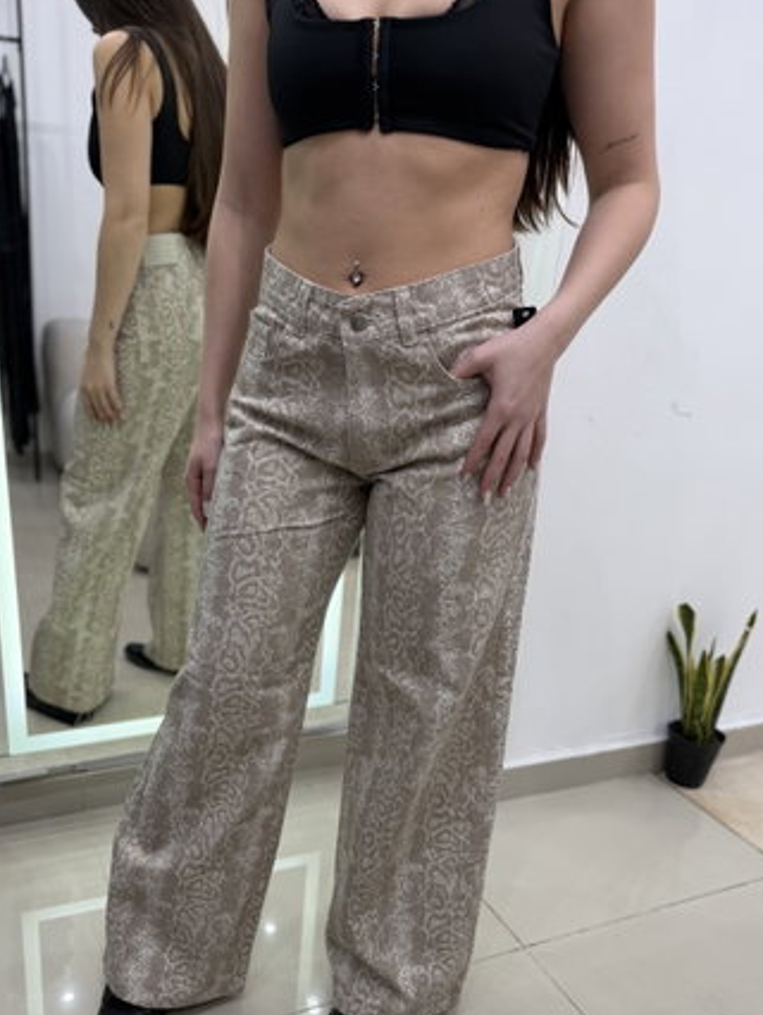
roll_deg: -4.5
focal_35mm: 30
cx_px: 303
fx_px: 881
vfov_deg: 59.4
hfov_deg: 46.6
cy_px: 618
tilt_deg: -21.4
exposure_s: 1/100
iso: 80
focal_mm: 6.76
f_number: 1.78
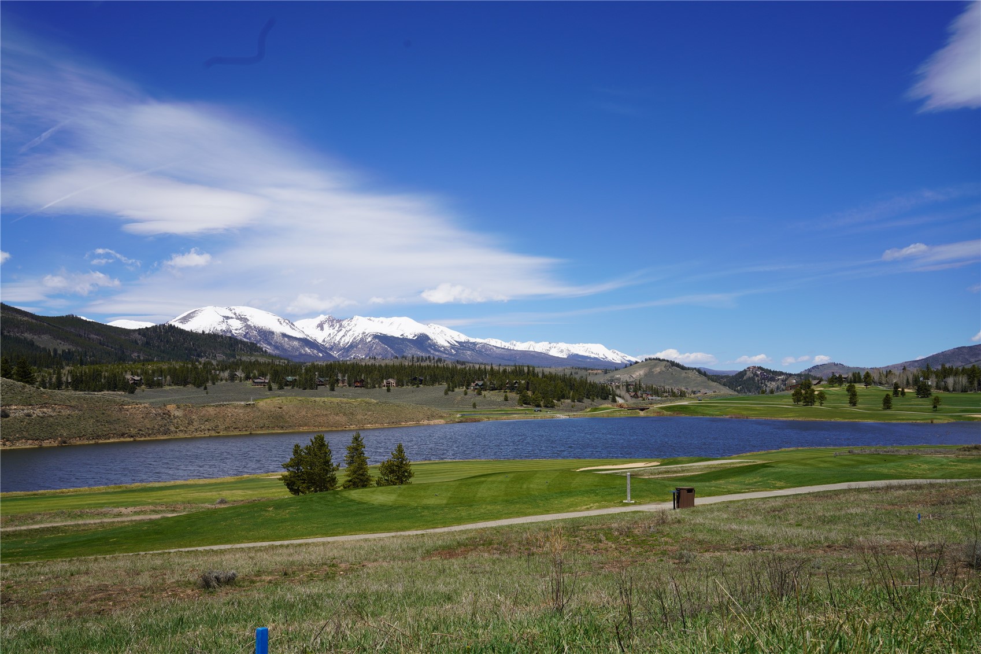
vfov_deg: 40.0
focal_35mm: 33
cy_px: 327
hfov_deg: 57.2
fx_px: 899
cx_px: 490
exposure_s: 1/250
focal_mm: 33
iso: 100
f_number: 9.5
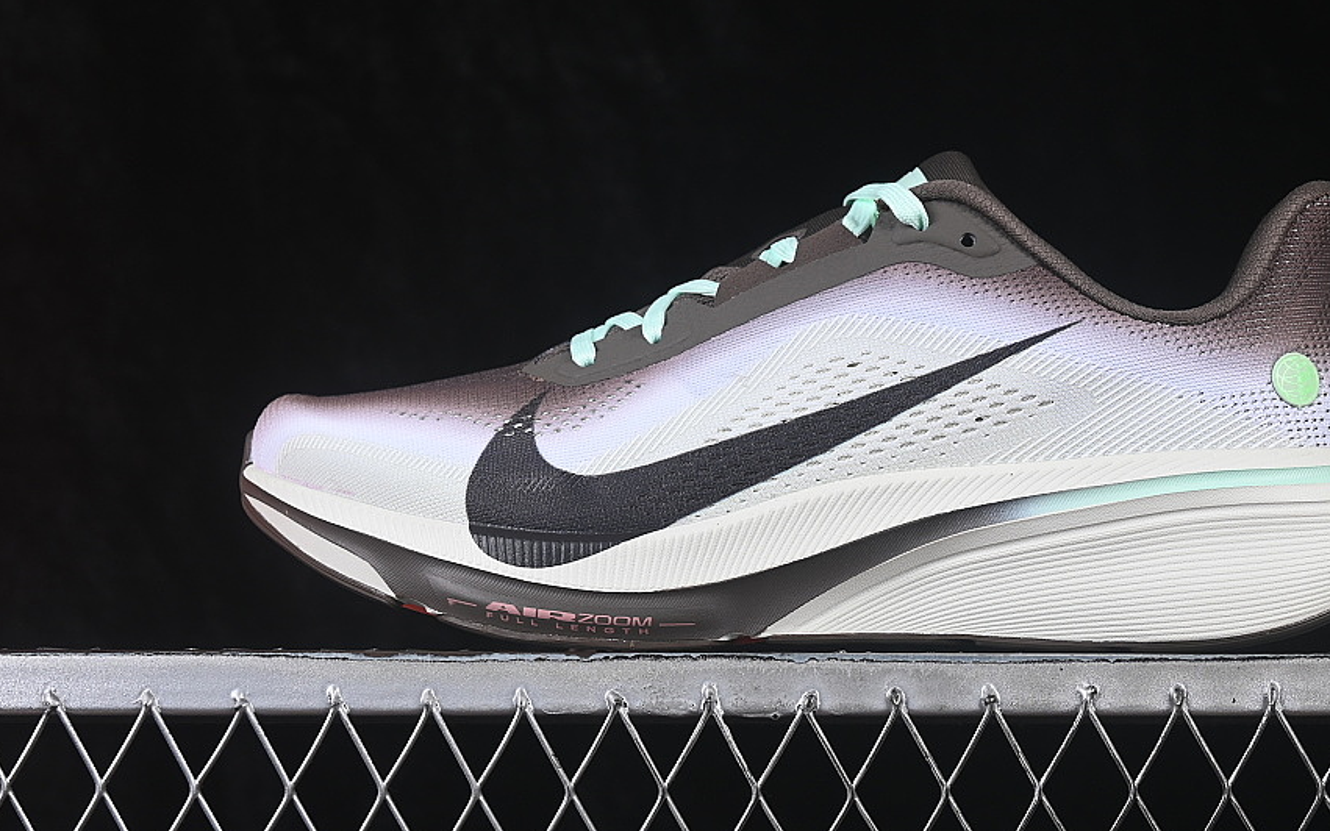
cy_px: 305
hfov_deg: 21.4
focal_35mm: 97
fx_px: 3516
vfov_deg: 13.5
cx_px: 835
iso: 160
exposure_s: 1/80
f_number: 8
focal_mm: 50
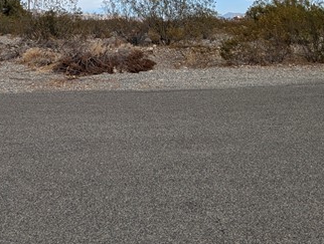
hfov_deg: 47.7
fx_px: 356
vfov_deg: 31.2
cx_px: 98
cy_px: -56
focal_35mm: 38
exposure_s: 1/3077
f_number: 1.7
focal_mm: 2.02
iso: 70
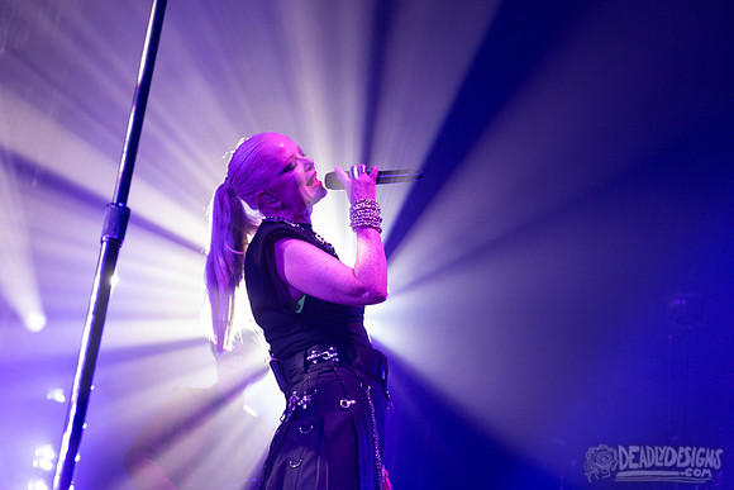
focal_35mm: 72
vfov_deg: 19.0
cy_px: 238
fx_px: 1460
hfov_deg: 28.2
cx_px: 384
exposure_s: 1/320
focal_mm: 52
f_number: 3.2
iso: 2500
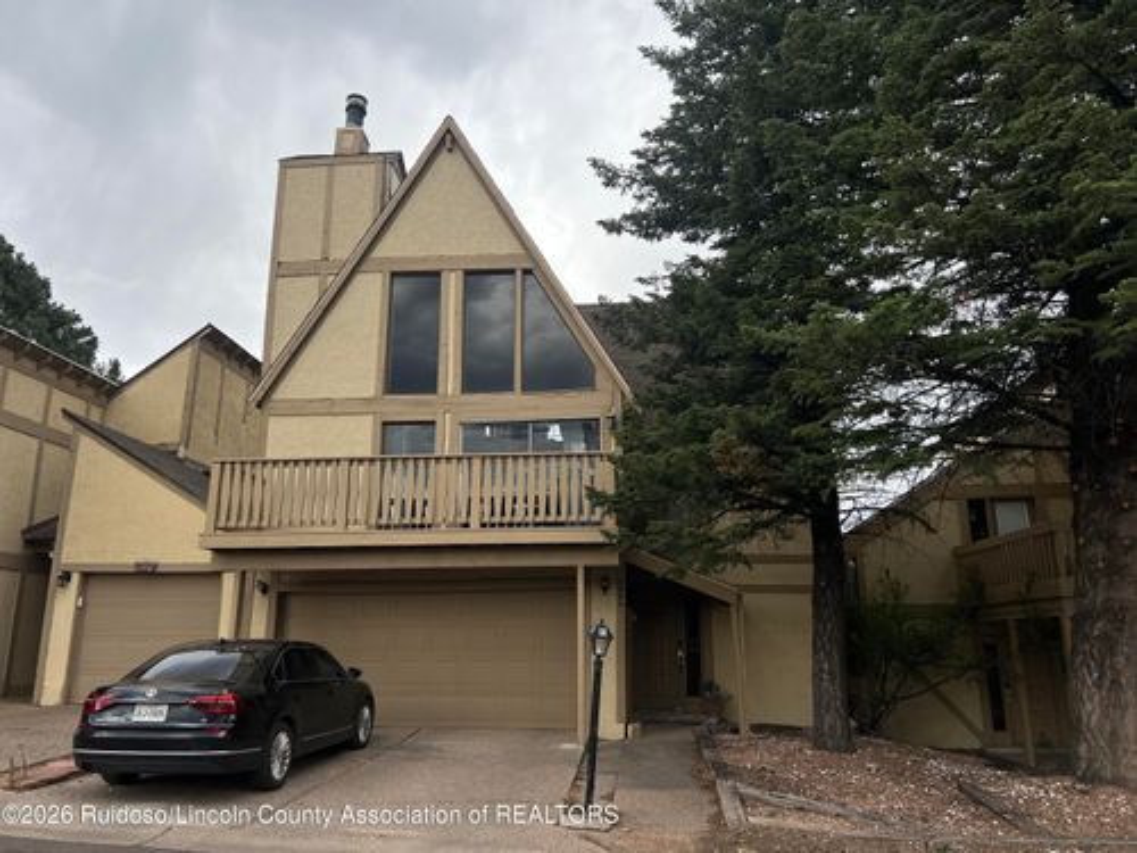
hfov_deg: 67.3
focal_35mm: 26
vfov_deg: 53.1
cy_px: 426
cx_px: 568
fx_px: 854
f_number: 1.5
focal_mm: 5.7
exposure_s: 1/2841
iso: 50
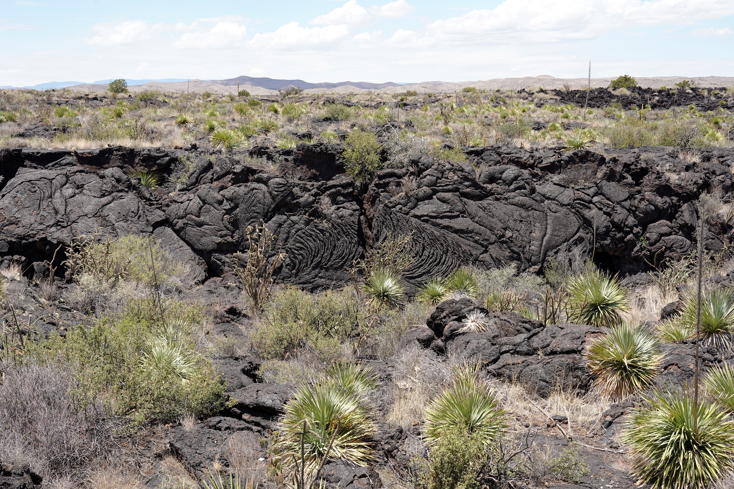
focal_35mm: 44
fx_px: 897
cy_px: 244
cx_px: 367
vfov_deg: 30.5
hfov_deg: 44.5
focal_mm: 44
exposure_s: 1/100
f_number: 10
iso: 100
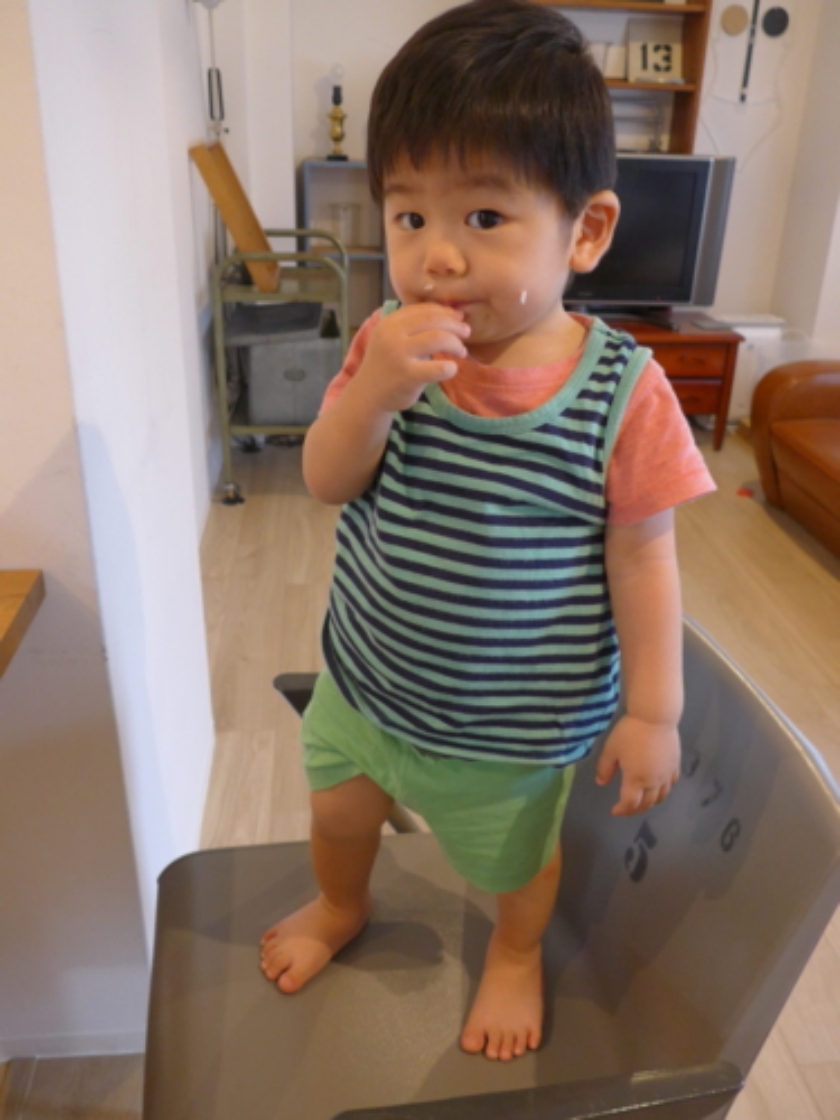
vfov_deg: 61.7
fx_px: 938
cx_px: 420
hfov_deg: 48.2
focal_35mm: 29
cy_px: 560
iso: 400
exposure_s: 1/60
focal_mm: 6
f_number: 2
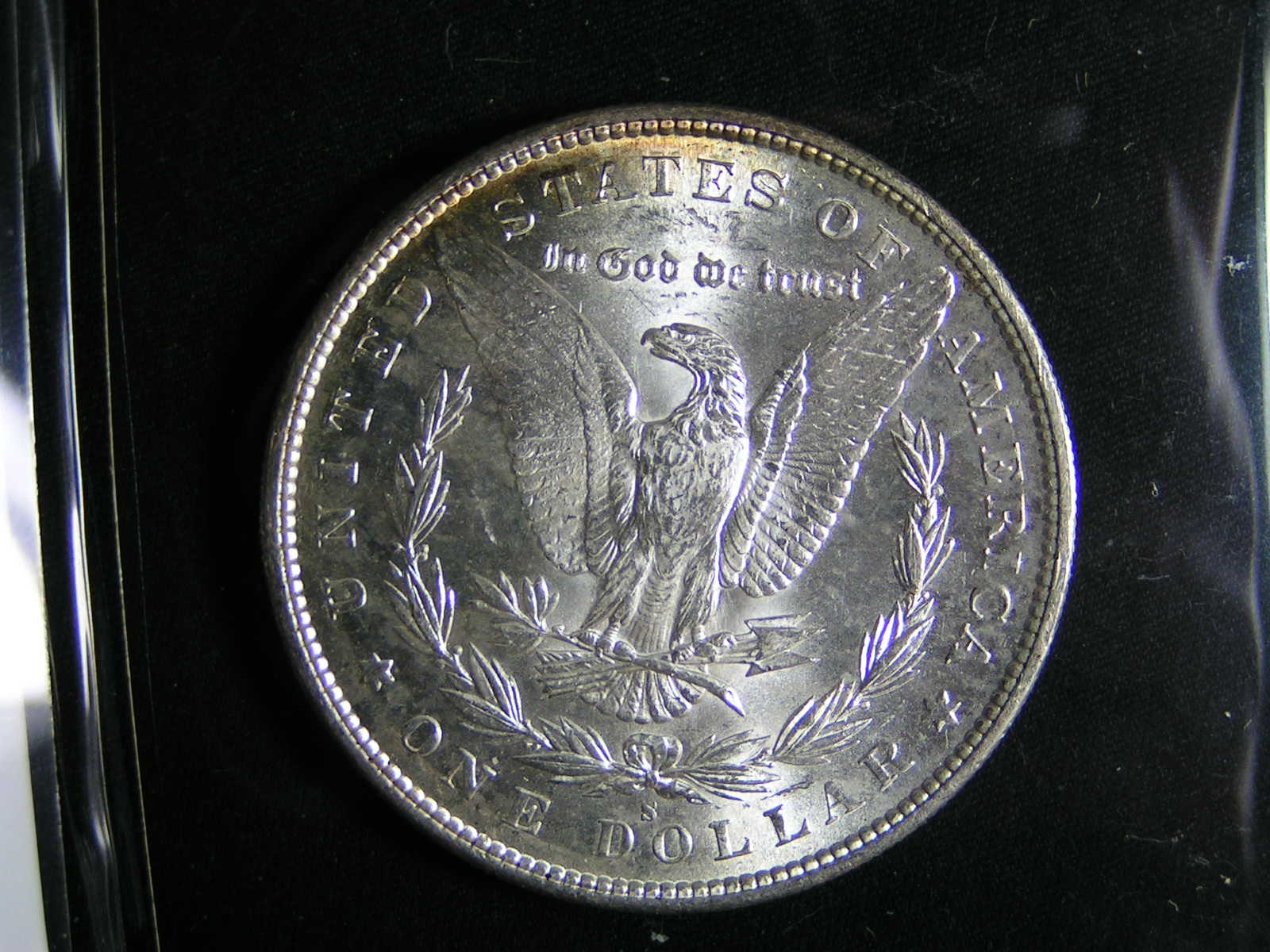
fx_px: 2311
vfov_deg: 23.3
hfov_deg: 30.7
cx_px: 635
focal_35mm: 63
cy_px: 476
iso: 50
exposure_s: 1/60
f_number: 3.2
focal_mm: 9.7
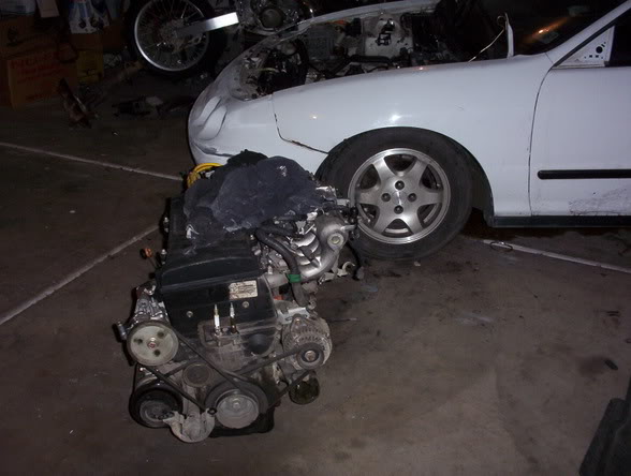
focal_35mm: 39
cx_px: 316
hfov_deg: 47.8
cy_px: 238
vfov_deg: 37.0
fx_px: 713
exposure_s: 1/30
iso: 140
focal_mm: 6
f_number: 4.5
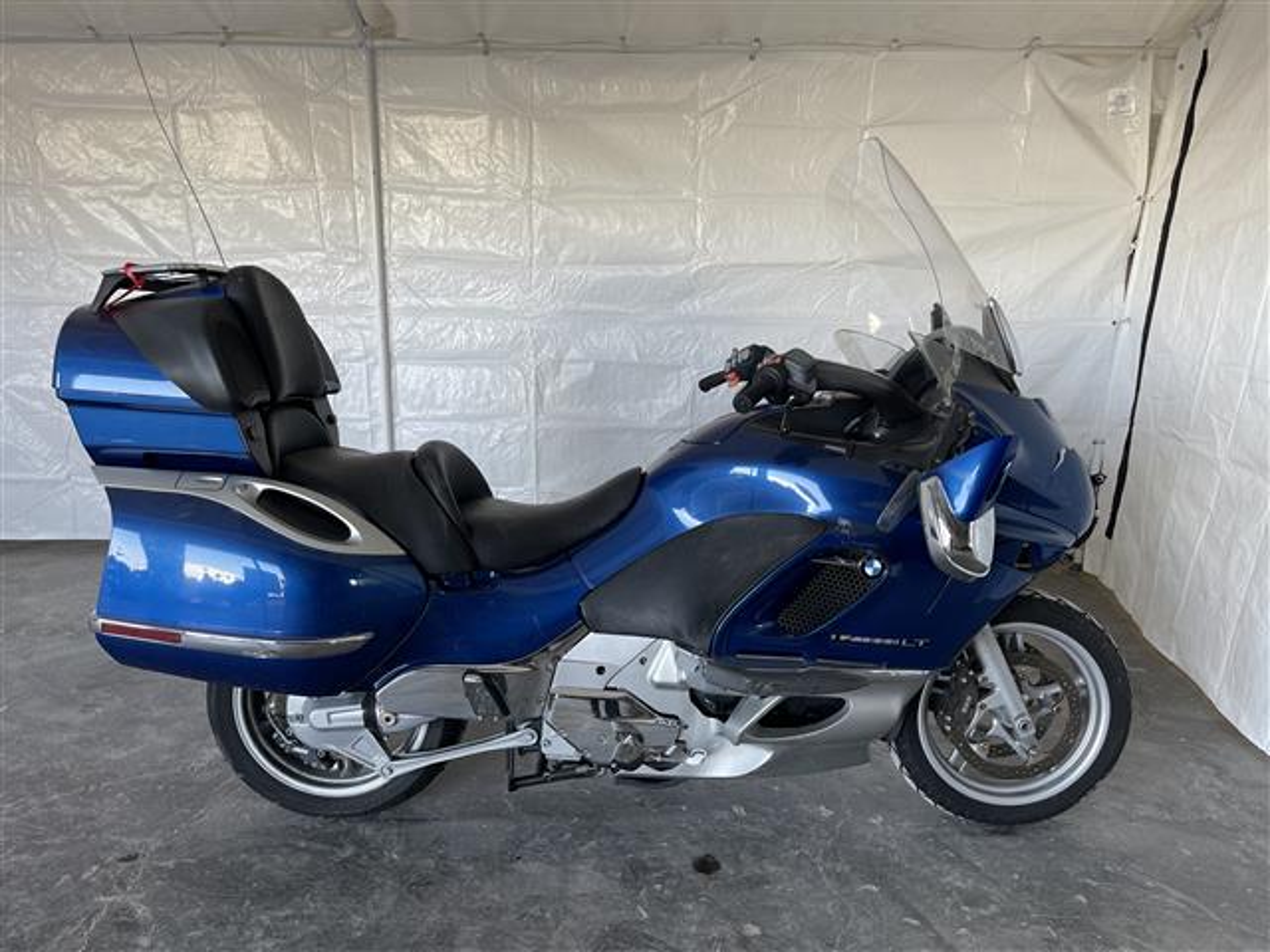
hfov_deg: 67.3
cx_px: 635
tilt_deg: -15.0
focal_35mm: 26
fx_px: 954
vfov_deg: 53.1
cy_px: 476
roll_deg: -0.4
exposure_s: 1/133
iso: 64
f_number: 1.6
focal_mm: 5.1
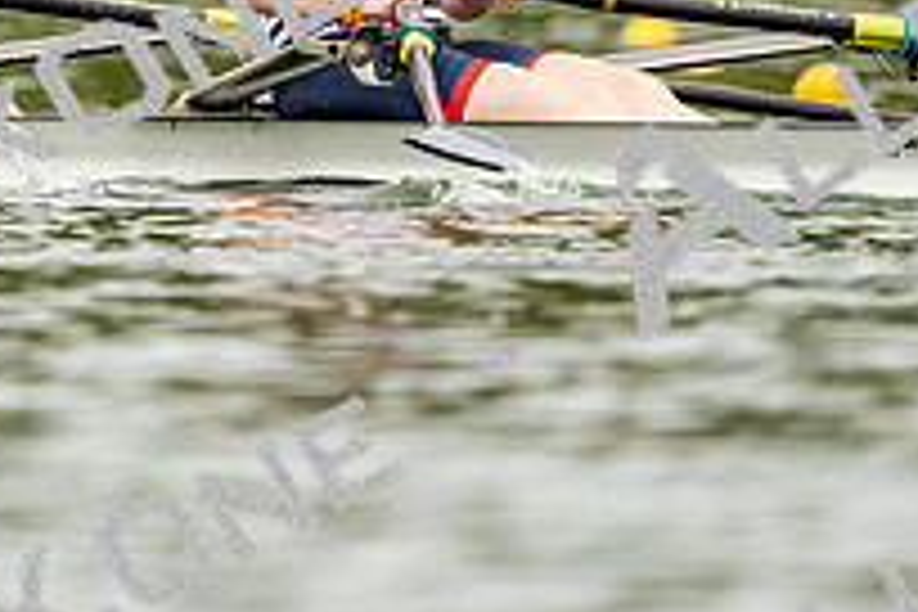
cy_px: -88
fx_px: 43576
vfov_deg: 0.8
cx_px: 230
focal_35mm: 1709
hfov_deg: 1.2
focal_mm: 600
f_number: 6.3
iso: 500
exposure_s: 1/2000
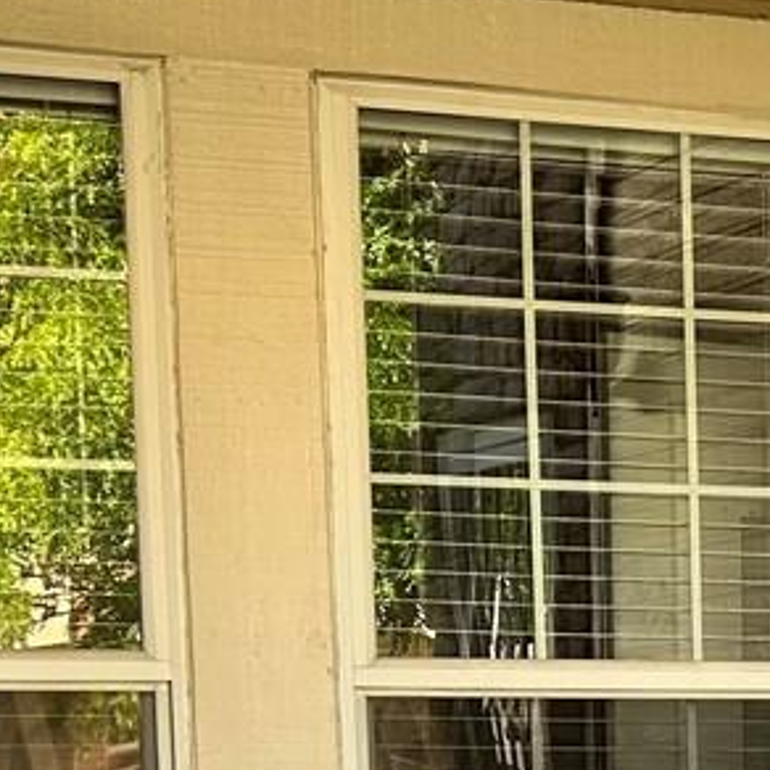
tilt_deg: -7.6
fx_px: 3171
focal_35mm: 126
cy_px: 1123
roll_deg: -0.3
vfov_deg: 13.1
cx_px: 1150
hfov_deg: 13.1
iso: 40
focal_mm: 5.7
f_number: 1.5
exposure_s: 1/160
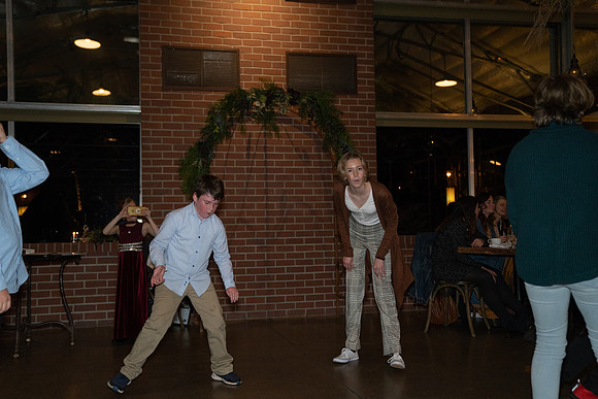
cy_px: 200
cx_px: 299
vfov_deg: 35.1
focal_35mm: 38
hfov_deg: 50.7
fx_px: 631
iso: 2500
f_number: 2.8
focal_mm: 38
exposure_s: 1/250
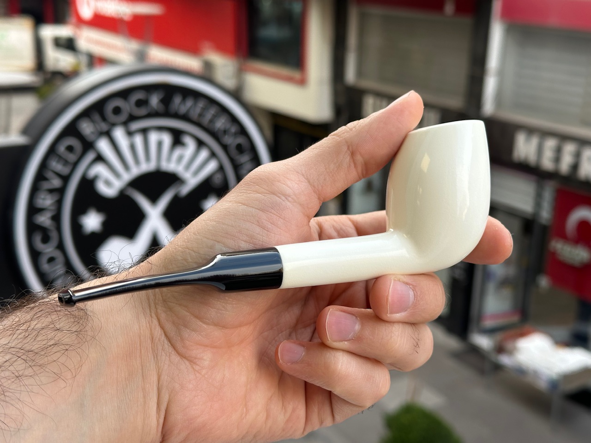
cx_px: 296
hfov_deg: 39.7
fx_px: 820
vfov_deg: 30.3
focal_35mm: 48
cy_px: 222
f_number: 1.78
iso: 64
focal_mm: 6.86
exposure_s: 1/340
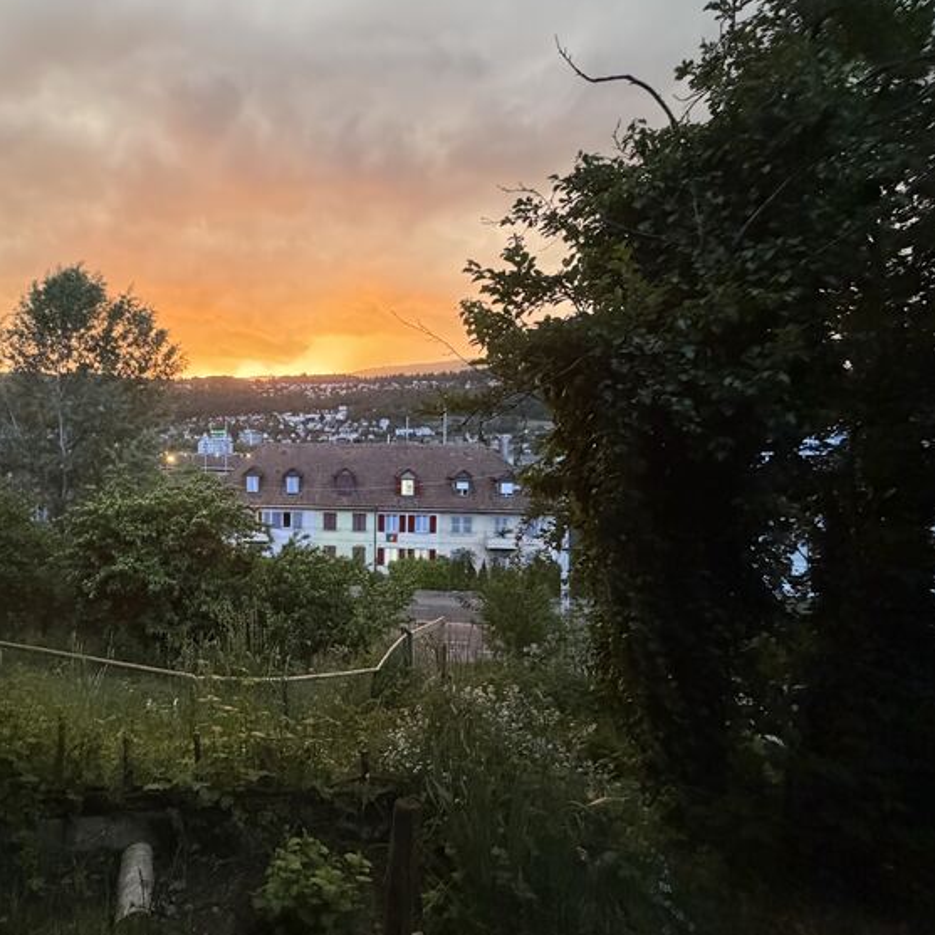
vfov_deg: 74.8
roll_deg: -0.5
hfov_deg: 70.0
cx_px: 238
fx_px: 611
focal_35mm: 20
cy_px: 466
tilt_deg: -1.1
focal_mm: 2.22
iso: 800
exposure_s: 1/60
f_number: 2.2
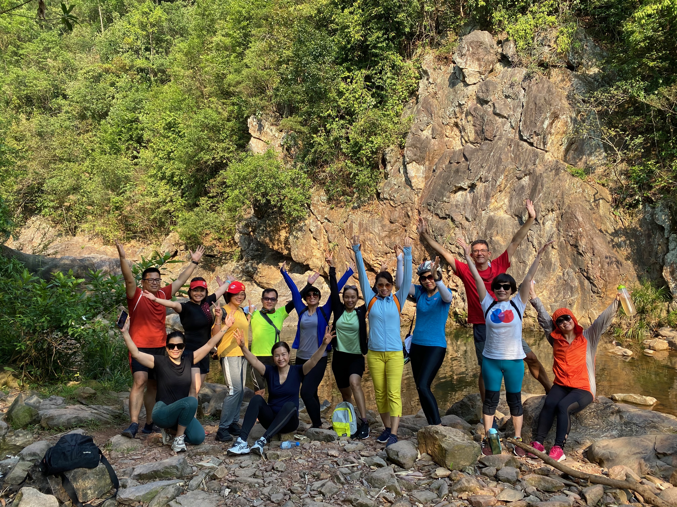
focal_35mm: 26
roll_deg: -0.2
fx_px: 508
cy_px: 254
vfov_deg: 53.1
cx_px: 338
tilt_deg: +3.6
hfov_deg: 67.3
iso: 32
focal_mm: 4.25
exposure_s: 1/588
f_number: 1.8
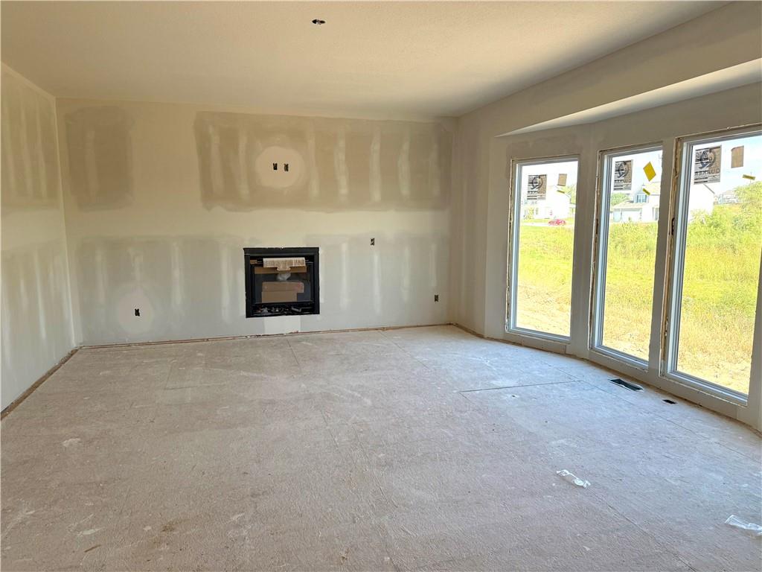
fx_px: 528
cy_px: 286
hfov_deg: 71.6
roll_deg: +0.1
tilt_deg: -7.8
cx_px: 381
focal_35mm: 24
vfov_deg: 56.8
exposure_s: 1/602
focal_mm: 6.76
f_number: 1.78
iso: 100
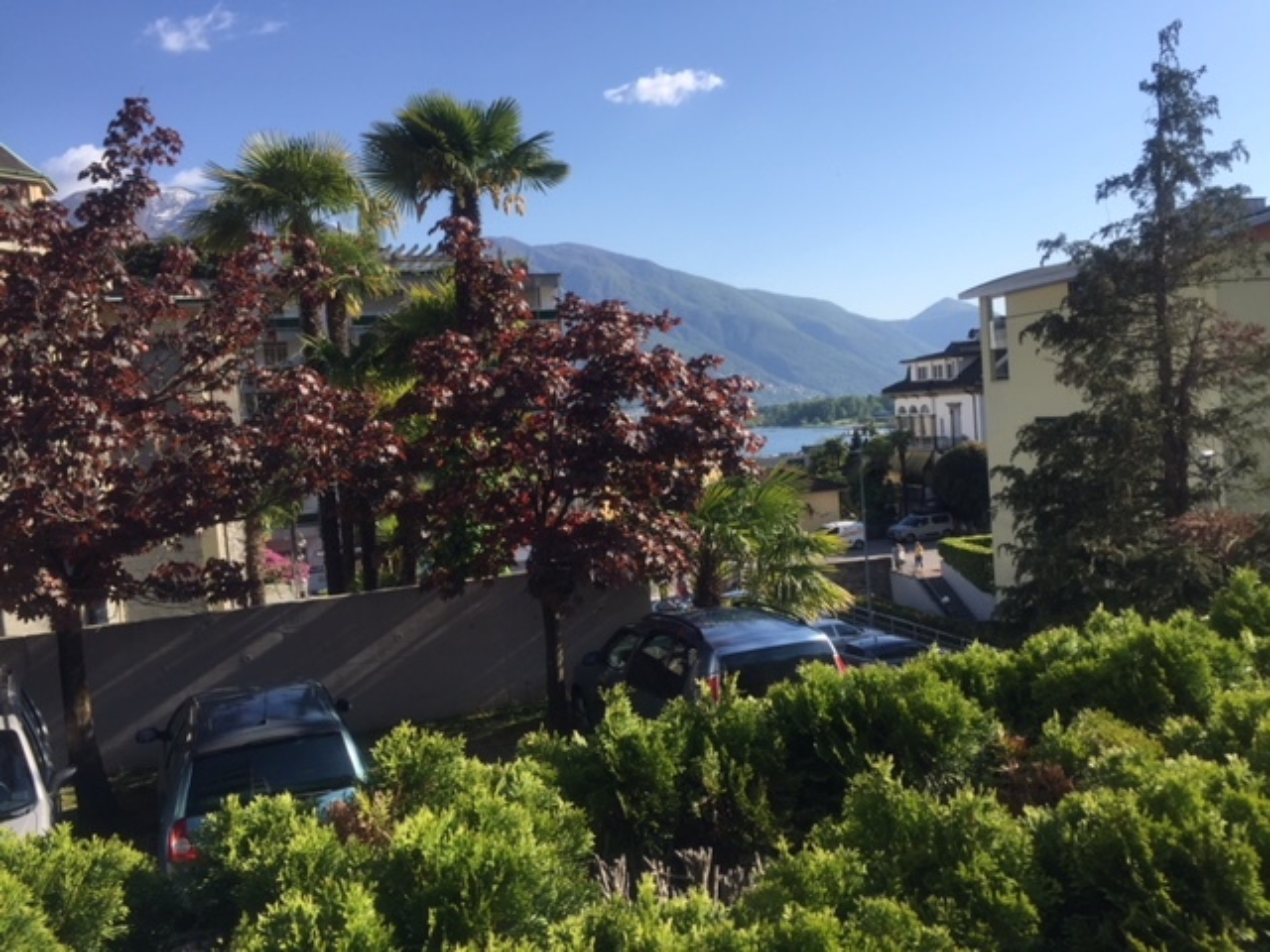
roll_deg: +4.6
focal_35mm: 29
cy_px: 476
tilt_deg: -3.6
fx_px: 1064
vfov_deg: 48.2
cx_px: 635
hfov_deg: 61.7
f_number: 2.2
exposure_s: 1/1412
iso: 32
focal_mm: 4.15
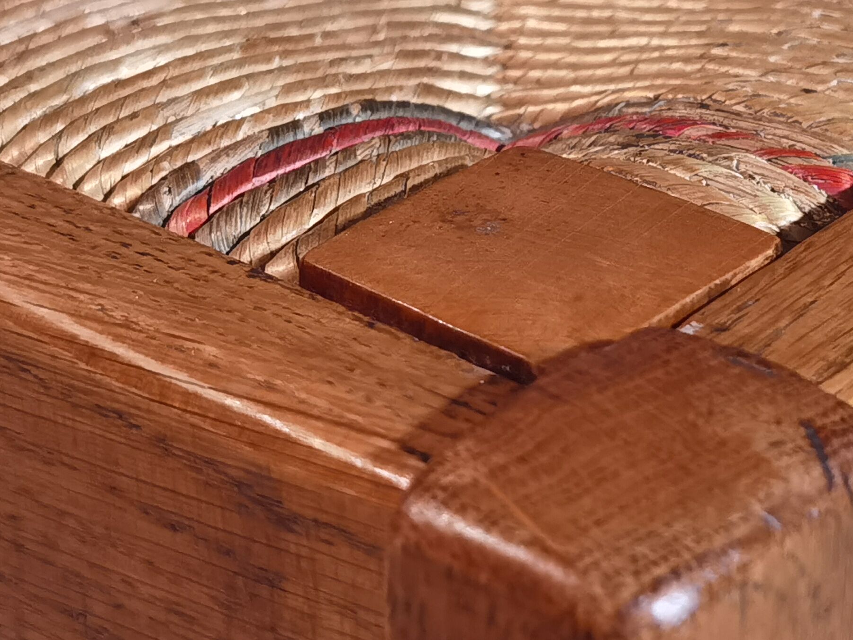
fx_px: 2242
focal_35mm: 91
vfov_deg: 16.2
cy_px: 379
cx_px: 629
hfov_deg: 21.4
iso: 500
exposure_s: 1/33.3
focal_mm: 6.71
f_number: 1.9
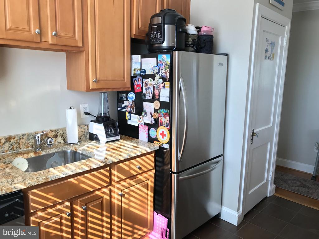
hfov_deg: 63.4
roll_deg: -1.2
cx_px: 160
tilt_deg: -9.9
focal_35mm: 28
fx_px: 258
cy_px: 120
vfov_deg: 49.7
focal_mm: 3.99
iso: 25
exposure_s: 1/60
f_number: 1.8
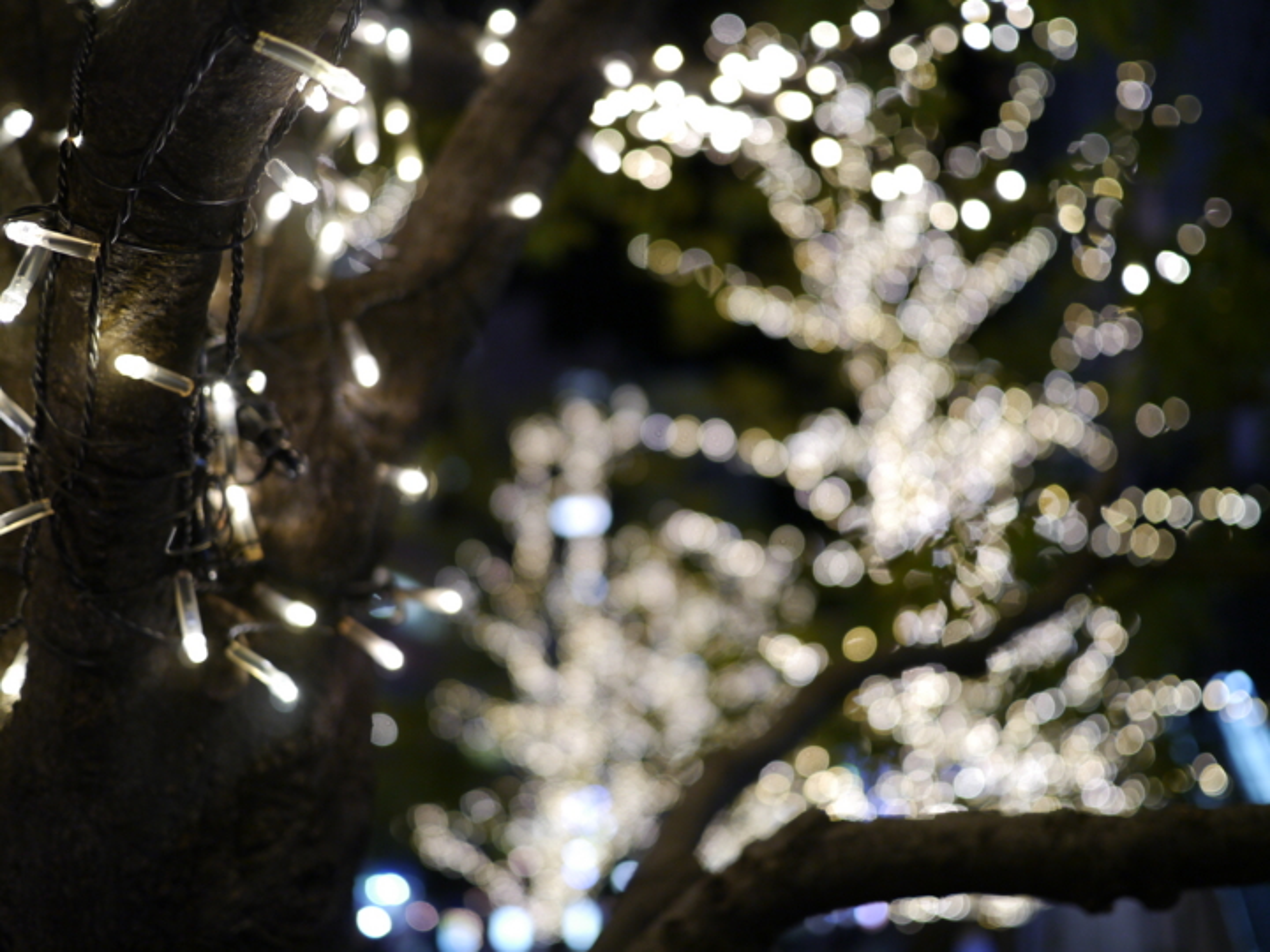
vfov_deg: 36.0
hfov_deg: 46.8
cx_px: 635
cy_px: 476
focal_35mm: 40
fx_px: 1468
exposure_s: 1/60
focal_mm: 20
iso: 400
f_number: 1.7
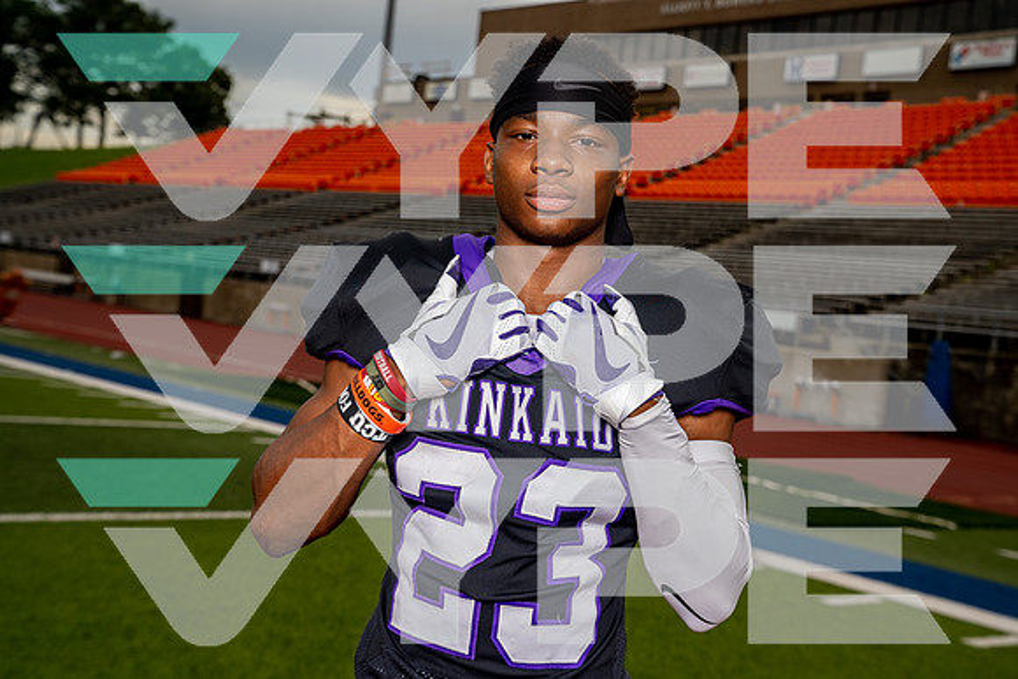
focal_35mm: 48
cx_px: 509
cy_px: 340
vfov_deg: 28.1
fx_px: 1358
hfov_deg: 41.1
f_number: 5.6
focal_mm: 48
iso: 100
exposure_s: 1/200
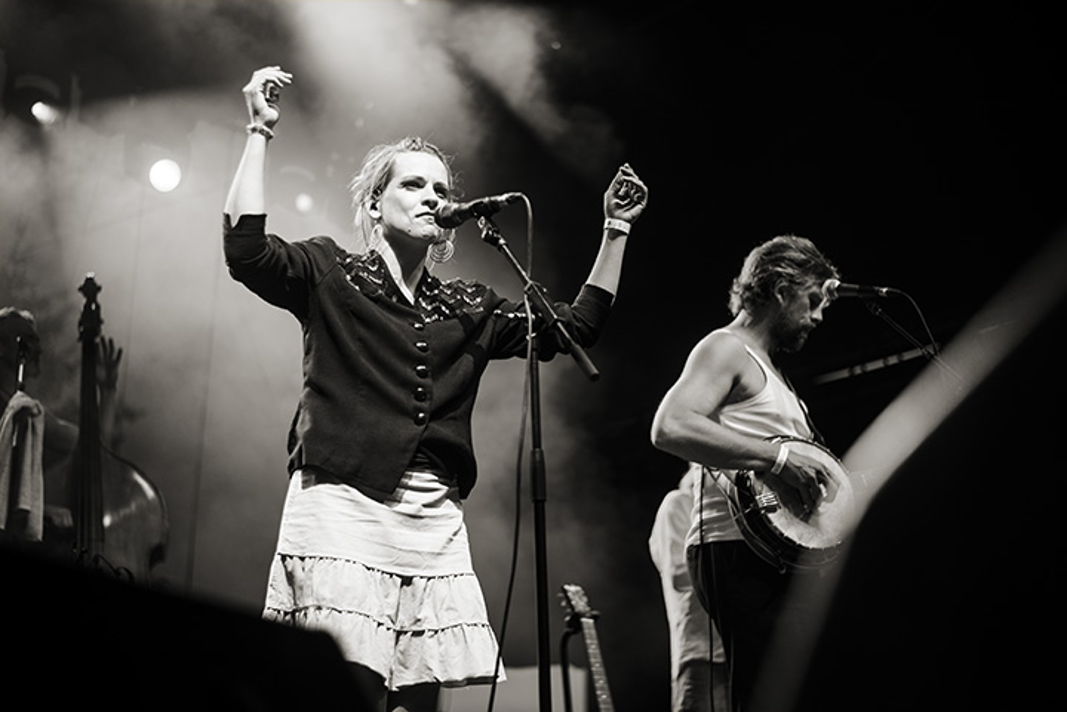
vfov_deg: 27.0
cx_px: 534
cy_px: 356
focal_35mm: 50
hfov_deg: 39.6
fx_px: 1483
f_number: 1.8
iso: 250
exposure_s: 1/640
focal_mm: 50
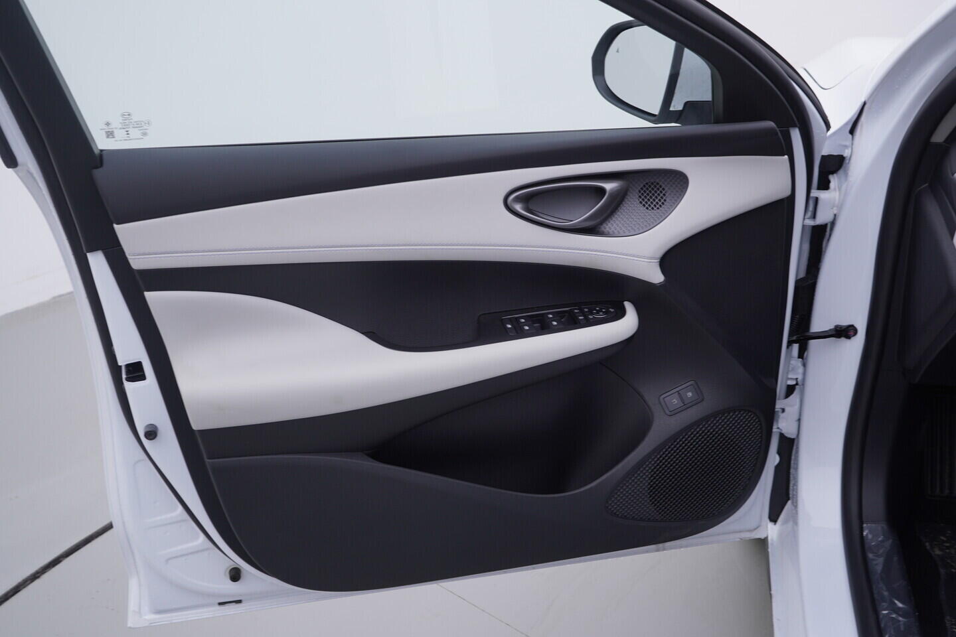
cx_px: 478
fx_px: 956
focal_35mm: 36
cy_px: 318
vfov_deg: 36.9
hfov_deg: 53.1
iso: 125
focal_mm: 24
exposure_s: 1/80
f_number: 4
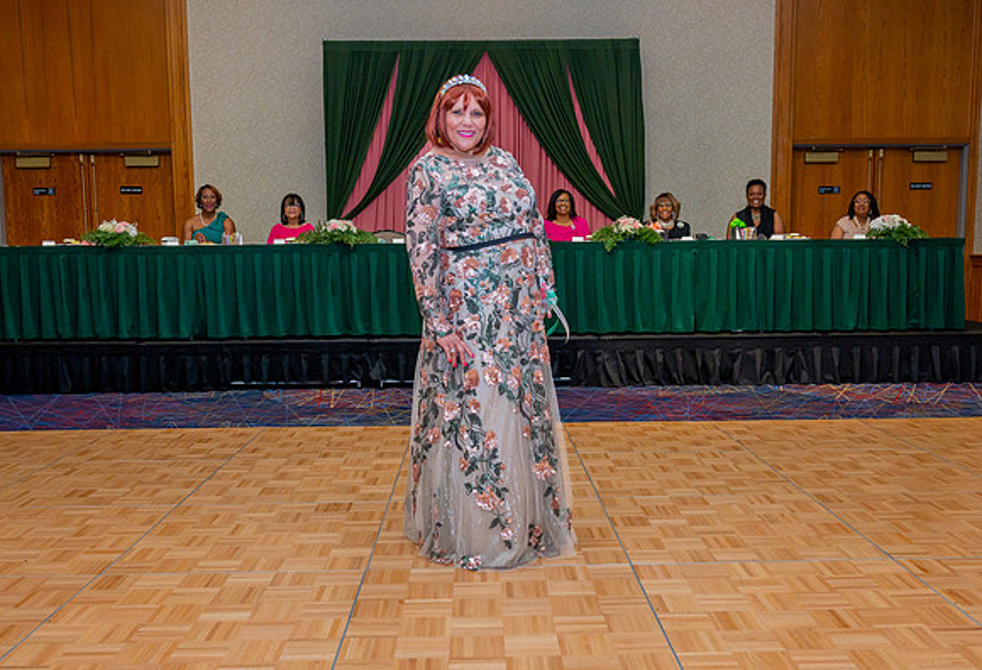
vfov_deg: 37.7
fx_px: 980
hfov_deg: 53.2
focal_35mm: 36
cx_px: 499
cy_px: 366
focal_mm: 24
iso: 400
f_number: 4
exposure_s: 1/320
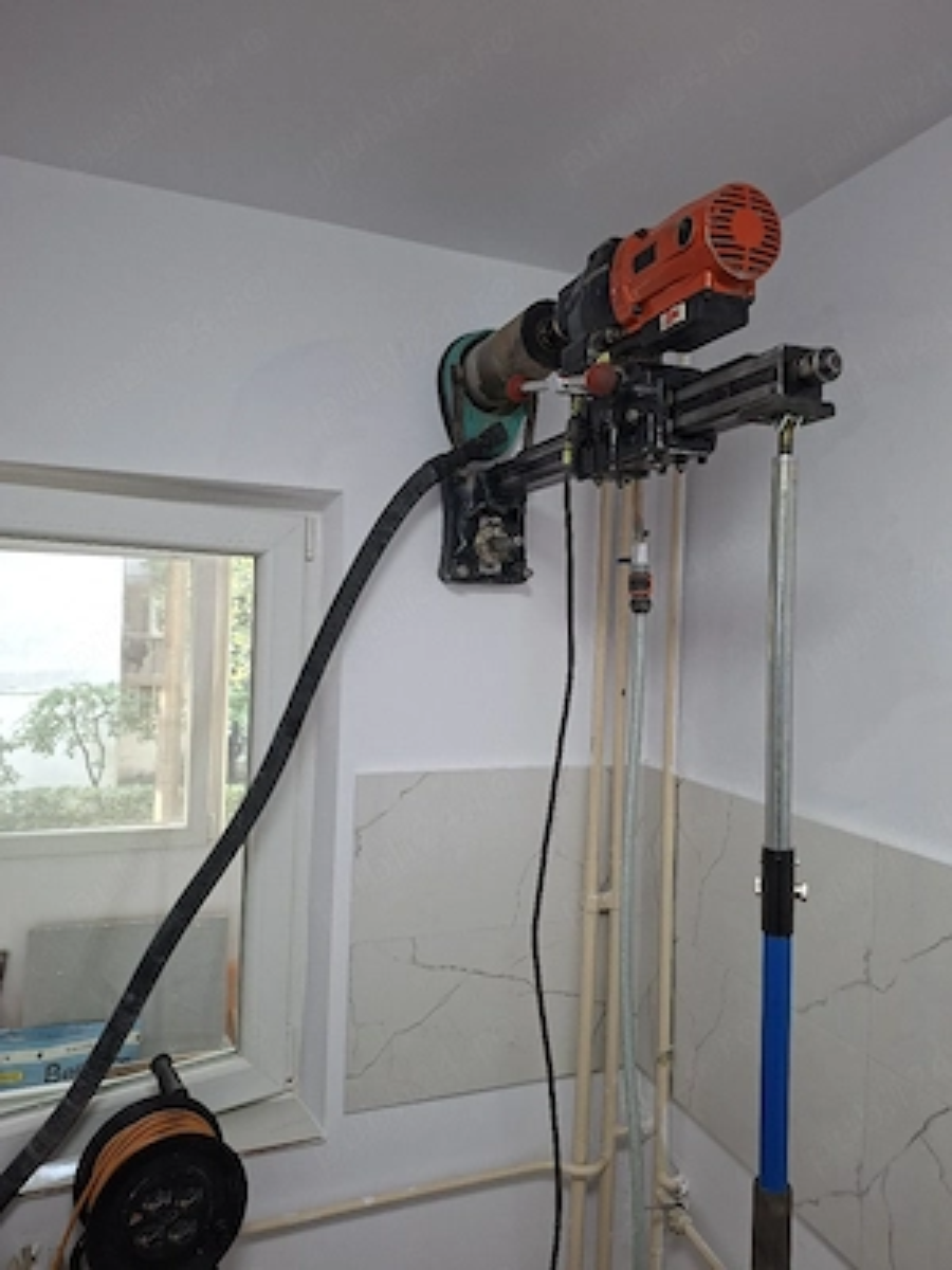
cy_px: 635
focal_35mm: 23
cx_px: 476
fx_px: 843
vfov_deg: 73.9
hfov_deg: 58.9
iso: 160
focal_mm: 5.54
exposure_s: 1/50
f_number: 1.8
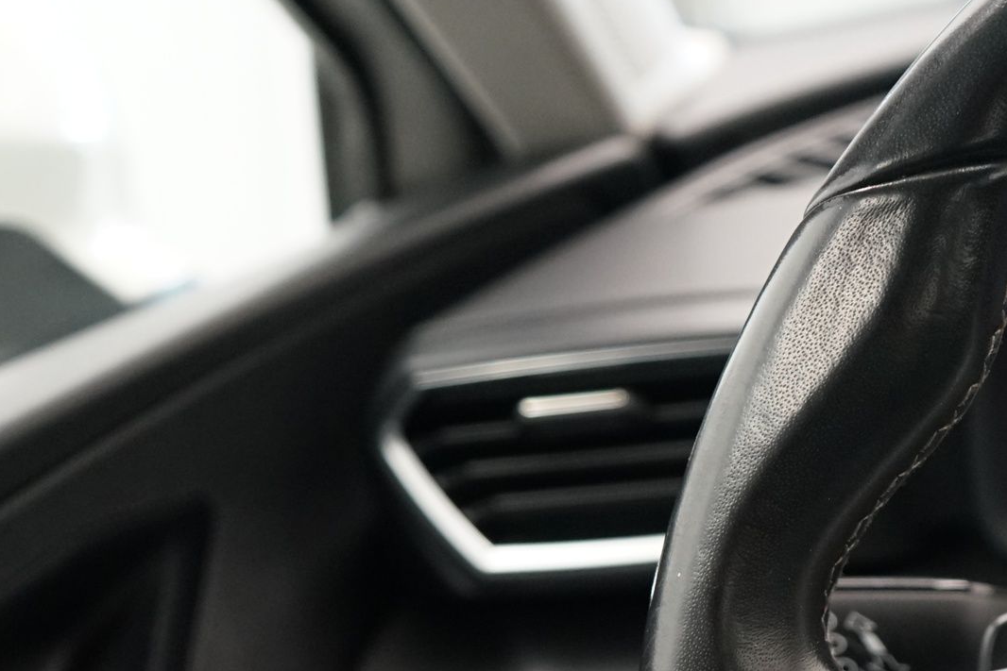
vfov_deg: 19.4
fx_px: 1902
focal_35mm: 68
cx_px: 693
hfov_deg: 29.4
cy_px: 688
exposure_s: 1/60
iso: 2500
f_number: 3.5
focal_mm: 29
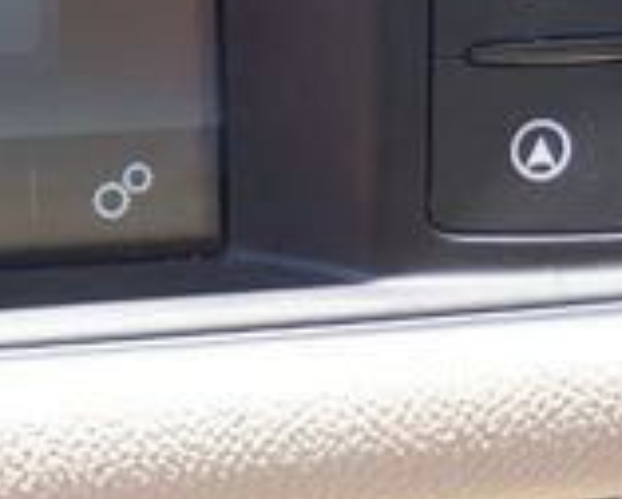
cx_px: -574
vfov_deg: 9.7
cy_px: -222
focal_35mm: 155
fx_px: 2855
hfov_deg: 11.4
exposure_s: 1/60
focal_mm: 27
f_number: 4.5
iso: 160
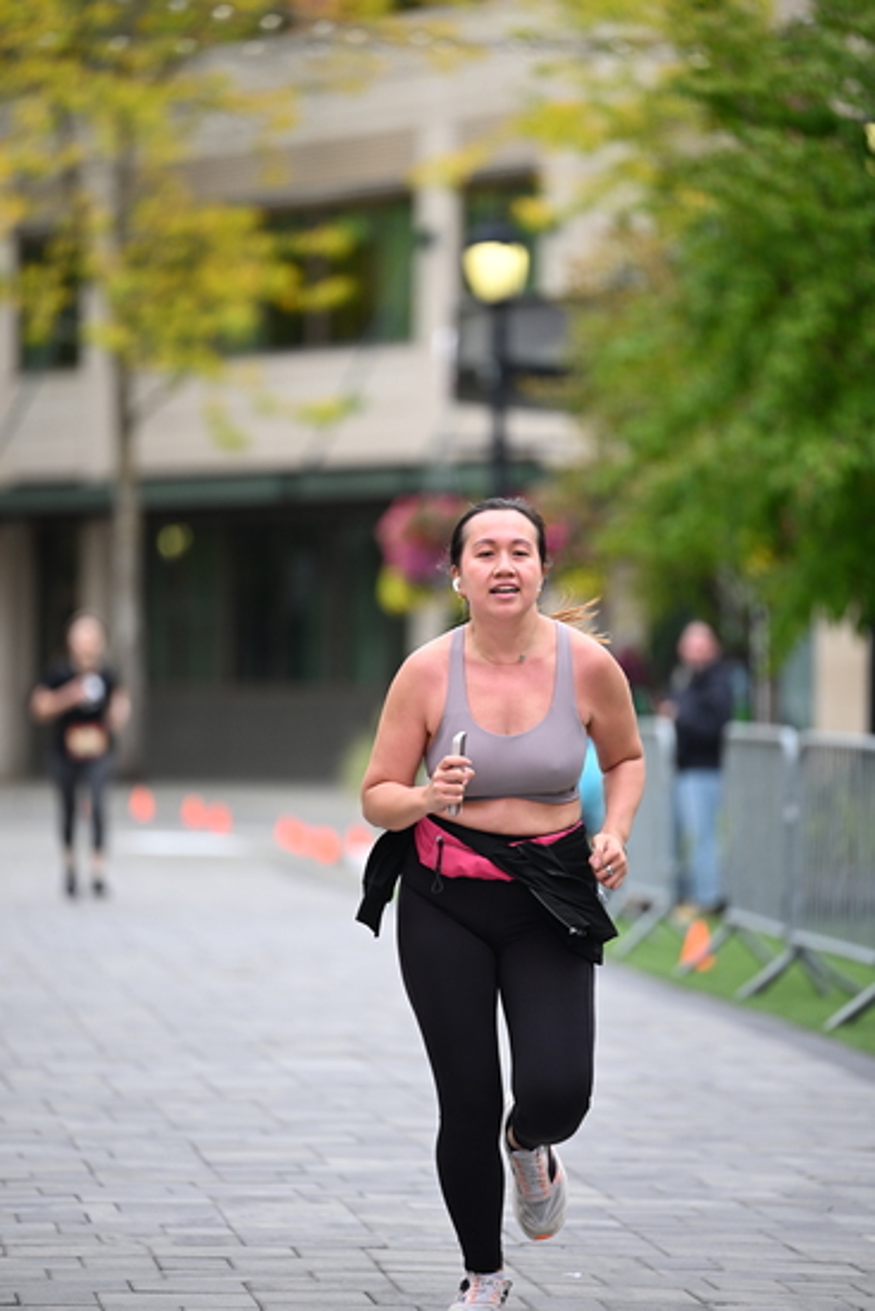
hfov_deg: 6.9
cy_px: 656
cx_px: 438
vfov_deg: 10.3
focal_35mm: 200
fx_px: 7287
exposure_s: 1/1600
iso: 640
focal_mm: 200
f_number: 2.8
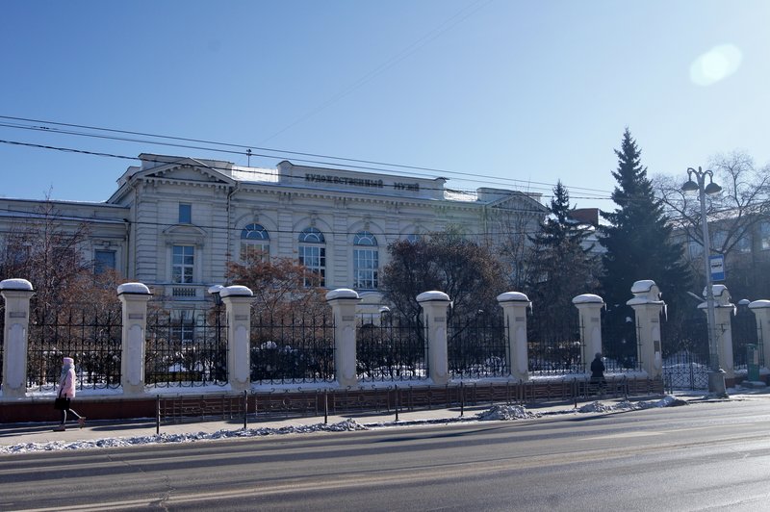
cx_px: 385
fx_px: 769
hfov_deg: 53.2
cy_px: 256
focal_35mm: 36
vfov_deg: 36.8
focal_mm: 24
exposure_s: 1/400
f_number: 9
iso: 200
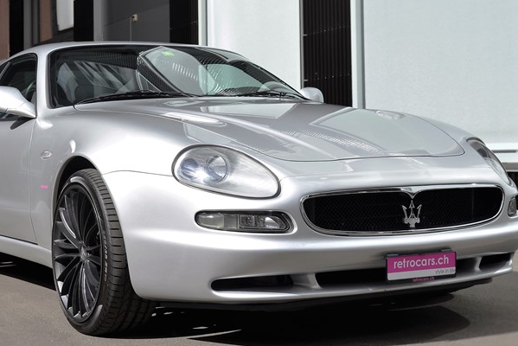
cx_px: 195
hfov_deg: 31.3
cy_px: 102
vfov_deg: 21.1
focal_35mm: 64
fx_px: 921
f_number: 6.3
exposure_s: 1/500
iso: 200
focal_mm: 40
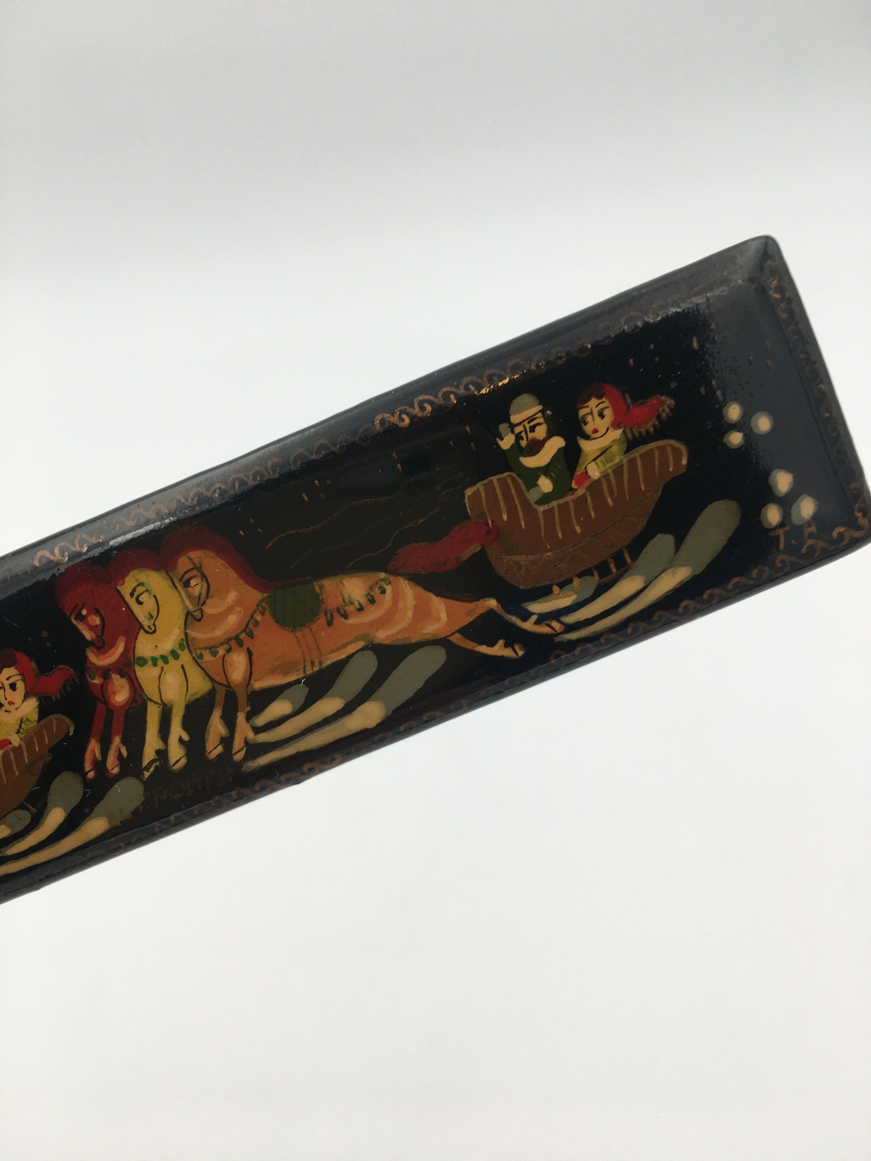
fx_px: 973
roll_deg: +8.3
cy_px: 580
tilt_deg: -42.4
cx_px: 436
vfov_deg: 61.7
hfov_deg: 48.2
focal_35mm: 29
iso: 25
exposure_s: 1/100
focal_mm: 4.15
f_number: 2.2
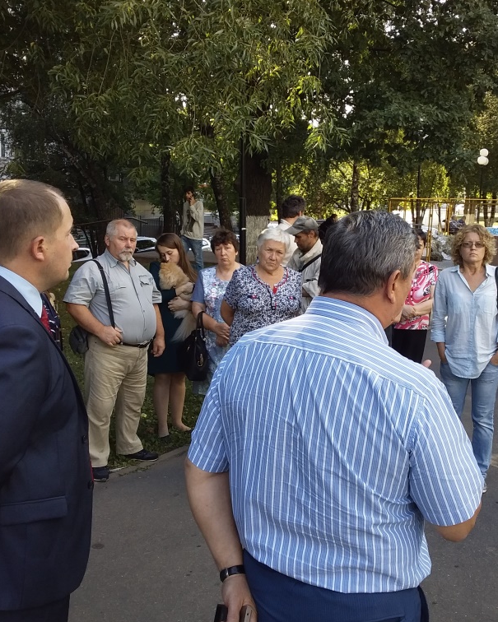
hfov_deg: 36.3
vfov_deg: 44.8
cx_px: 308
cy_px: 314
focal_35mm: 41
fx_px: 755
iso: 40
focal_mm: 3.3
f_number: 2.2
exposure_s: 1/167
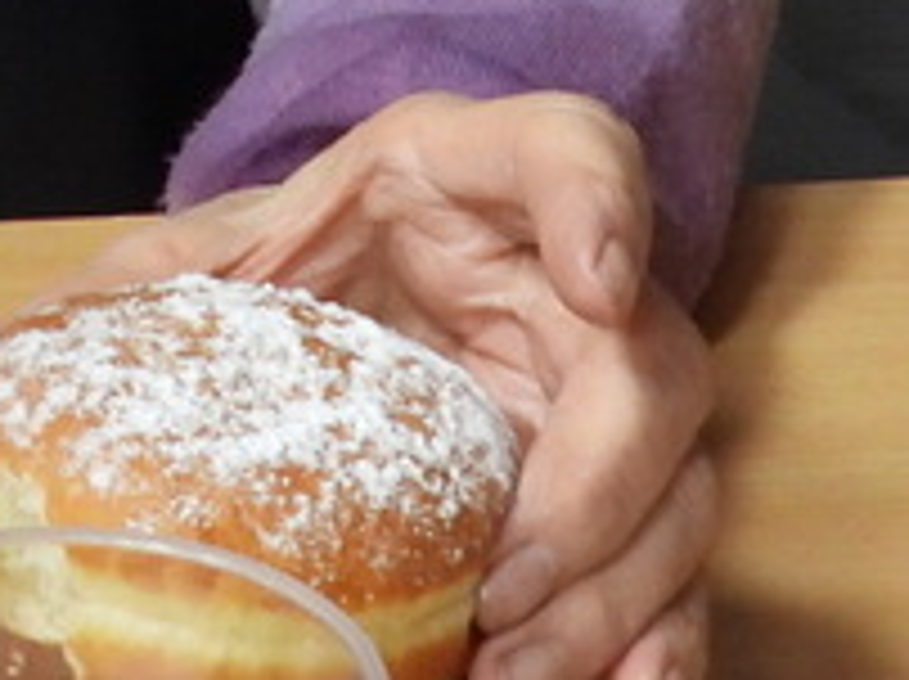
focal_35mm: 262
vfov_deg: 5.5
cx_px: -598
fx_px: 6872
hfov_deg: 7.4
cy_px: -775
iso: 400
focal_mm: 7.9
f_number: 3.2
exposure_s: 1/20
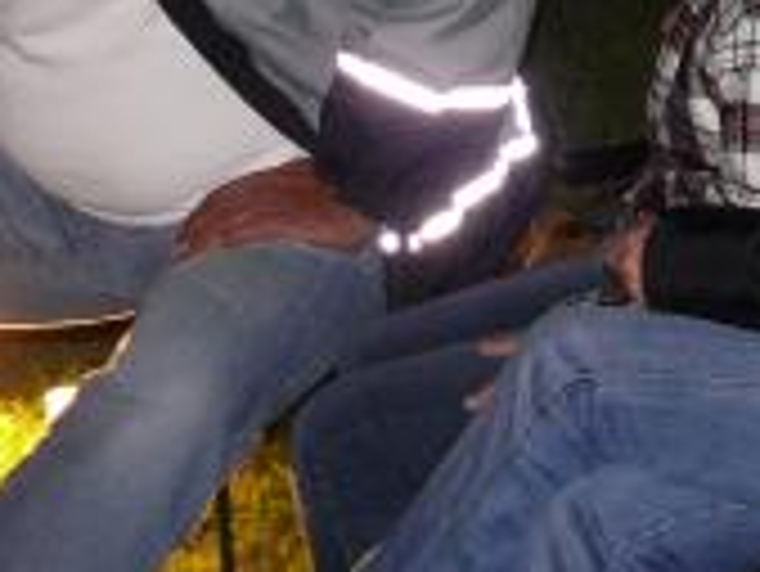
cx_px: 845
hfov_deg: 8.3
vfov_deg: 6.3
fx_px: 5185
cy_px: -119
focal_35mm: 236
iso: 160
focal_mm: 12
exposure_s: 1/30
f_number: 3.2
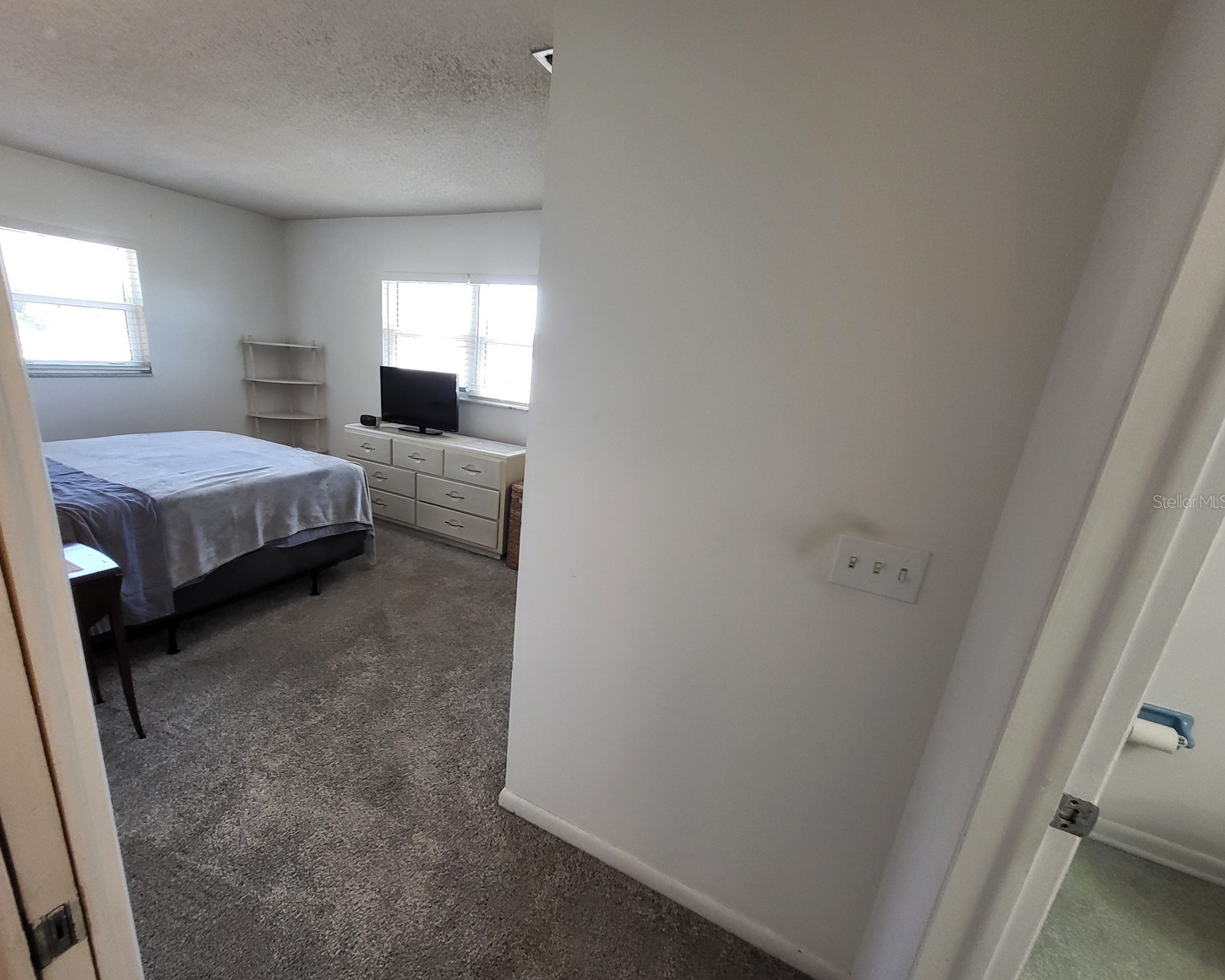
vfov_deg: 88.0
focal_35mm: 14
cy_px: 501
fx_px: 508
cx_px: 557
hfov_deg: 100.4
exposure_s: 1/60
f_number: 2.2
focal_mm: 1.74
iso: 160
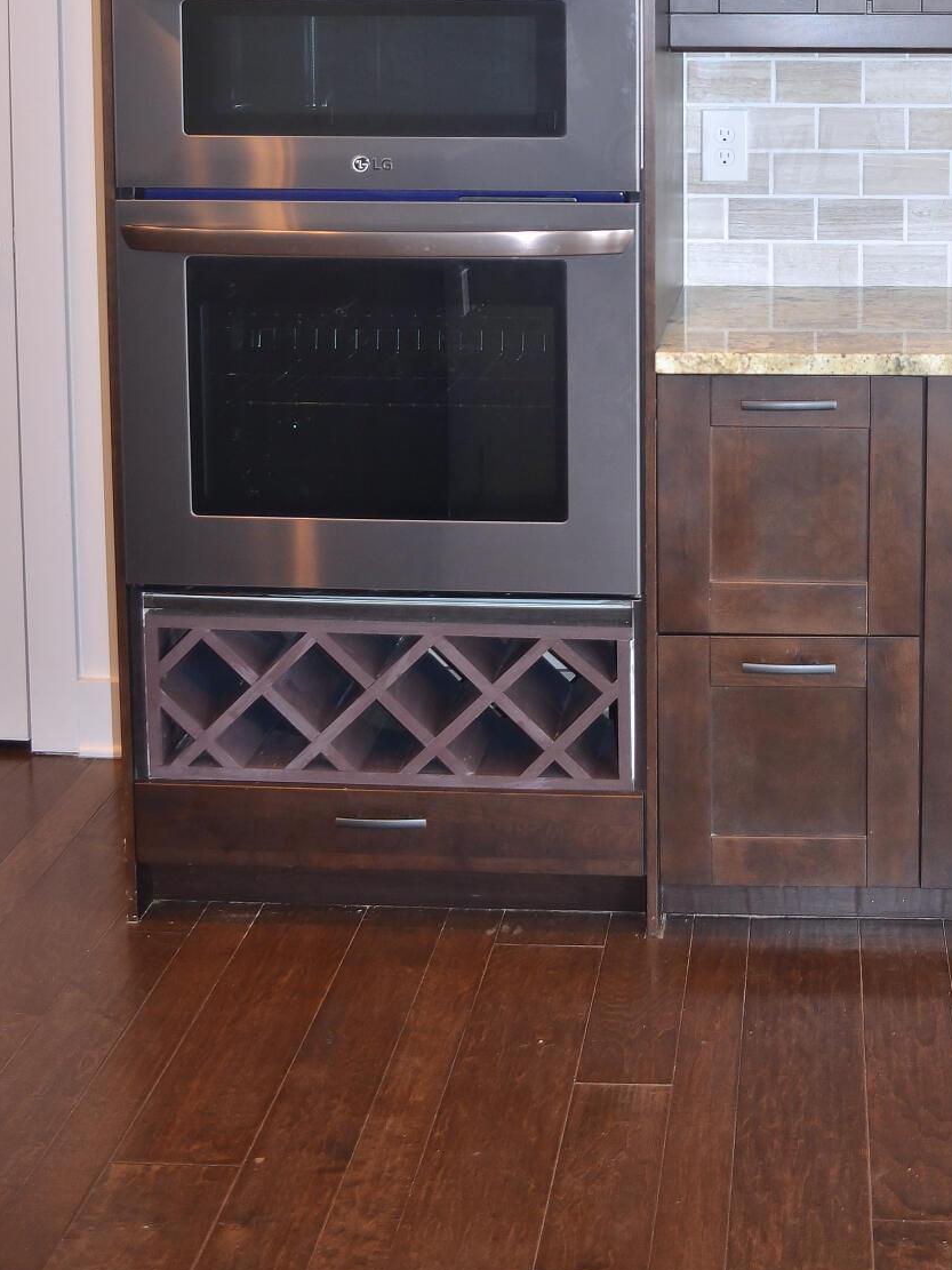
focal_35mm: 57
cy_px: 152
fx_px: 2091
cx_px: 754
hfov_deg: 25.2
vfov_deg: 32.3
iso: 320
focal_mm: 22
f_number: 3.8
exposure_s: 1/60
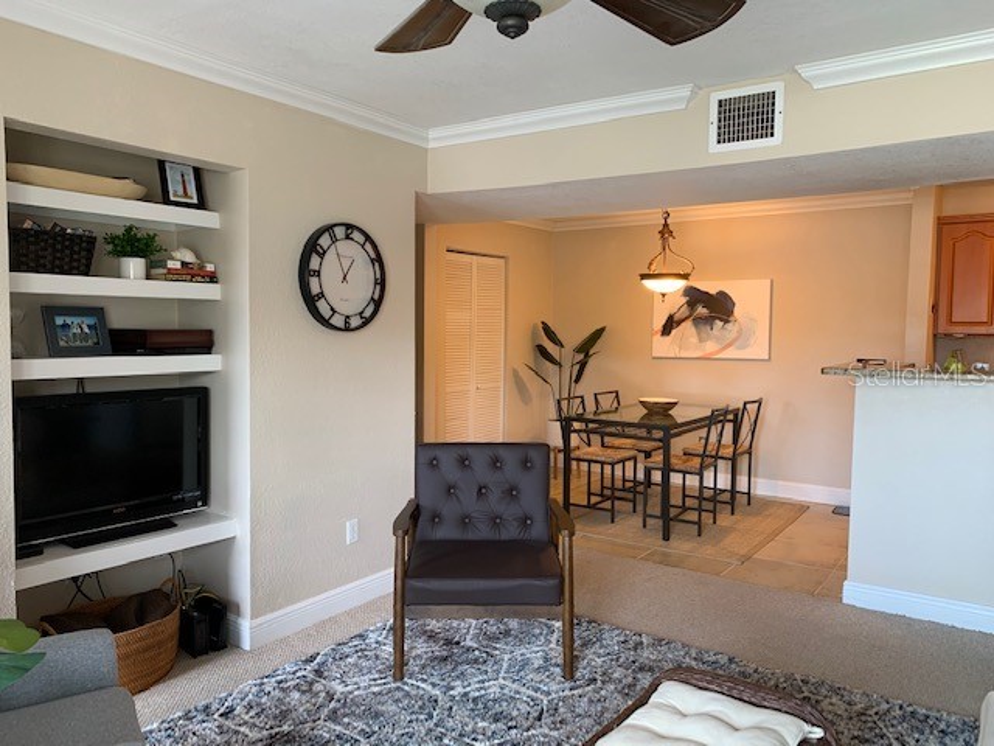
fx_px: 747
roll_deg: -1.4
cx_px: 497
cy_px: 373
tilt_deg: -3.2
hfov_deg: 67.3
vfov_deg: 53.1
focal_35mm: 26
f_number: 1.8
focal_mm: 4.25
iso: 100
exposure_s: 1/60
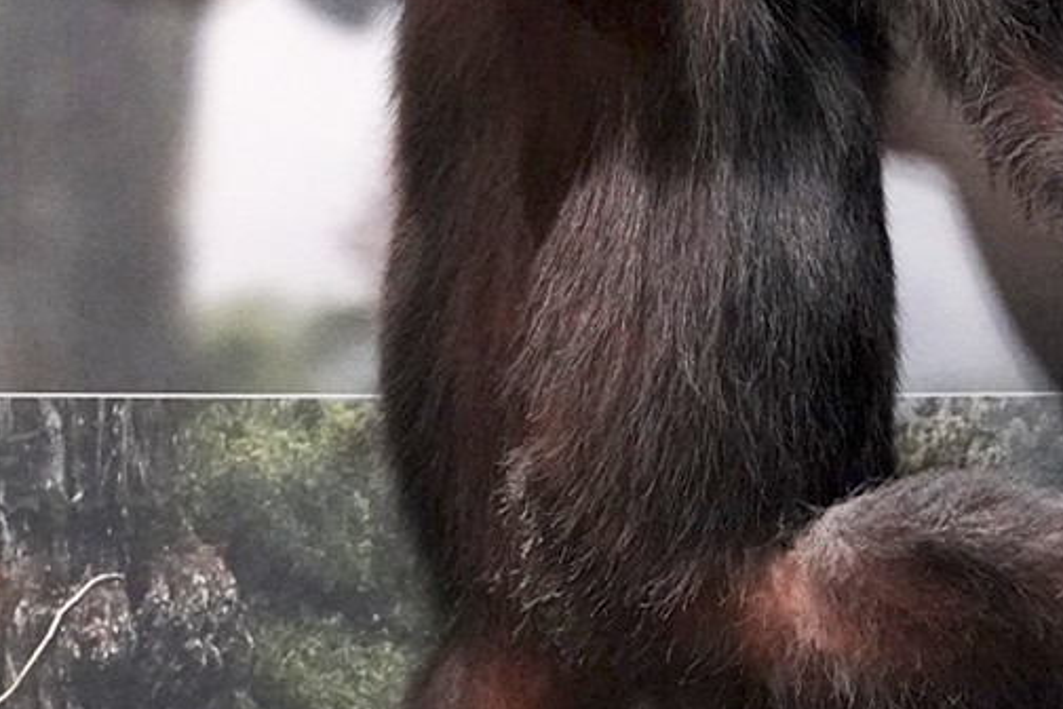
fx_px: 3750
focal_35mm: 127
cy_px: 350
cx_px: 776
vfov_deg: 10.8
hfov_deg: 16.1
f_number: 3.5
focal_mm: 32
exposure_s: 1/80
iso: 10000
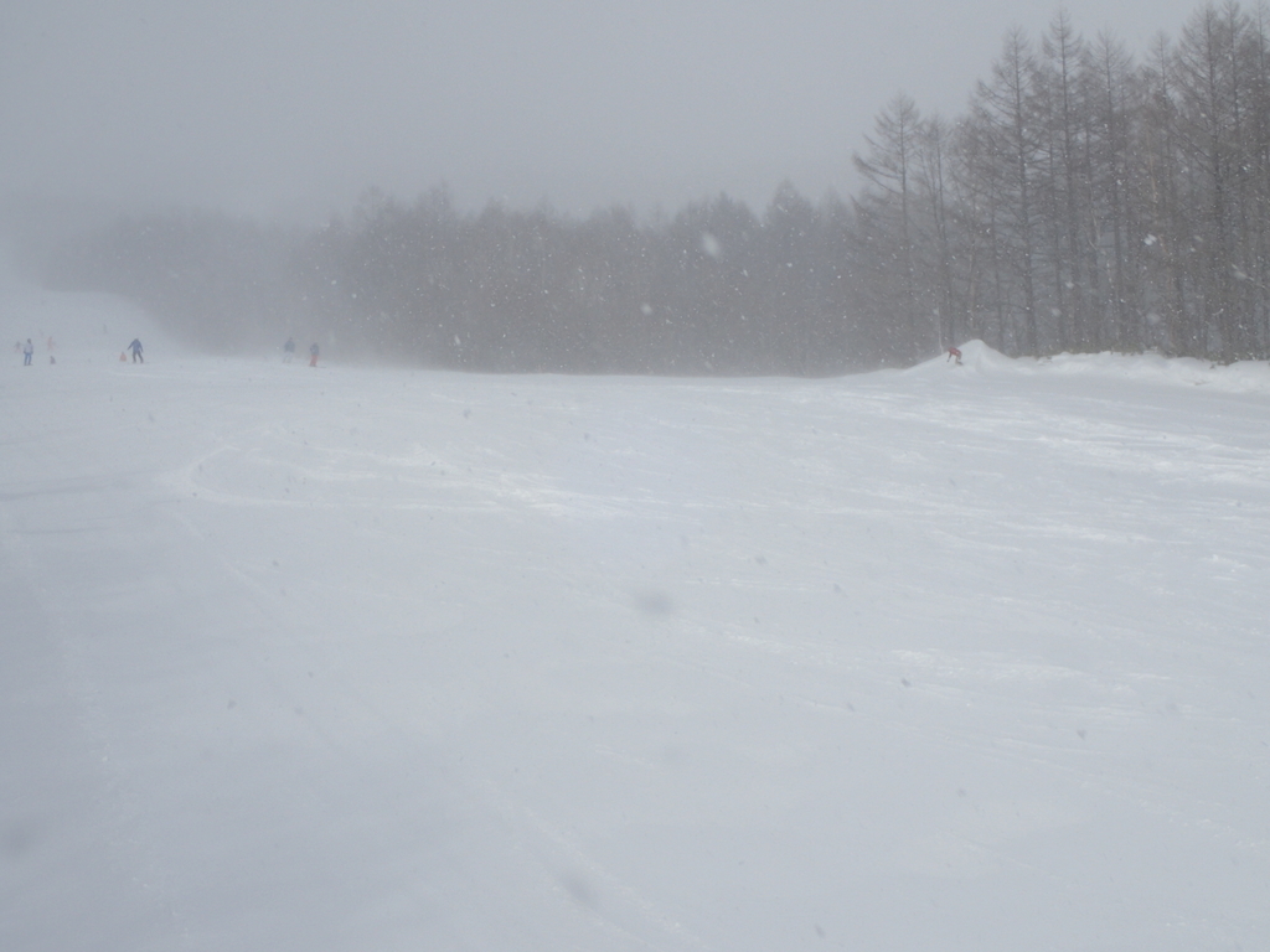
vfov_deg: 22.6
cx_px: 635
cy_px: 476
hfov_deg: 29.8
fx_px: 2385
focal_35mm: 65
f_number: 5
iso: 100
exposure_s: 1/800
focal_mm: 11.78
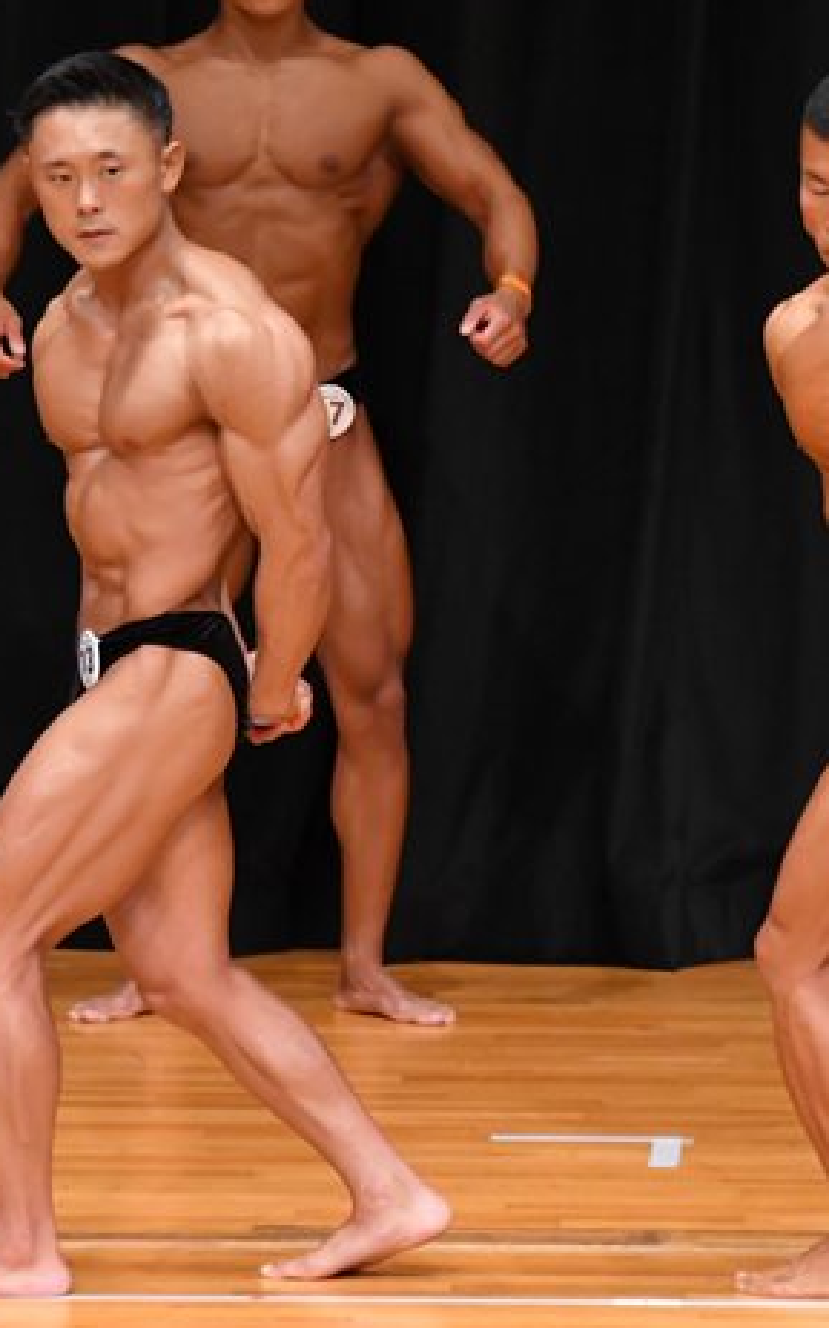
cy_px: 617
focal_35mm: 512
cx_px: 429
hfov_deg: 2.6
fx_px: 18525
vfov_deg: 4.1
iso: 4000
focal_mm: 200
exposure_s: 1/400
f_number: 5.6
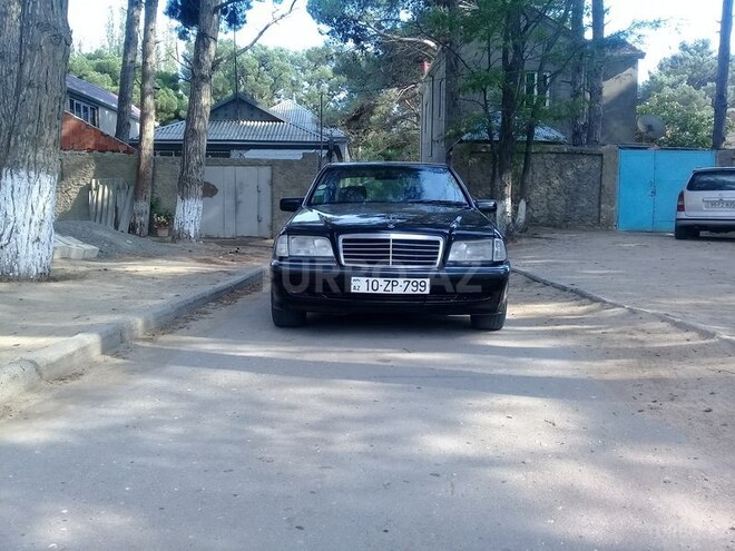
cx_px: 368
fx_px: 658
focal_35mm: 31
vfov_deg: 45.4
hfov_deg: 58.4
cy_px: 276
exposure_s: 1/300
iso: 64
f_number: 2.2
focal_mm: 3.3
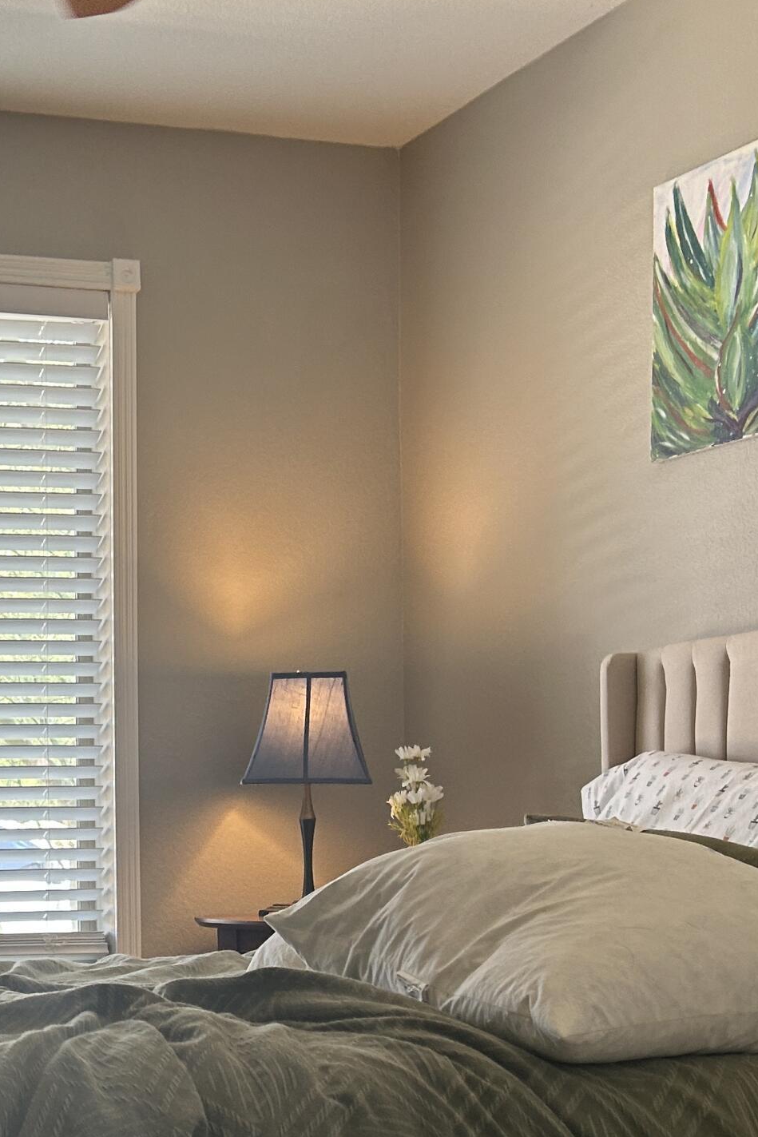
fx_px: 1800
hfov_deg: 21.7
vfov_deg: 34.2
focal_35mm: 57
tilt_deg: +2.5
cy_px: 868
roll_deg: -0.3
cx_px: -200
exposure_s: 1/120
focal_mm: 5.7
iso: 80
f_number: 1.5
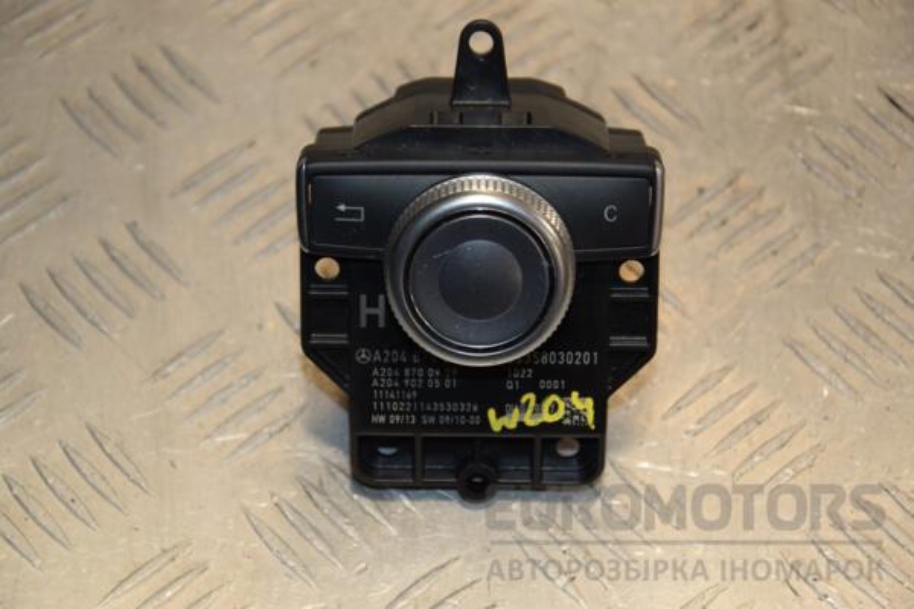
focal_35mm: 128
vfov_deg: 10.8
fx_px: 3237
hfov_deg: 16.1
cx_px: 457
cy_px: 304
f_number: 6.3
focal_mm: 85
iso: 800
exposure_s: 1/200
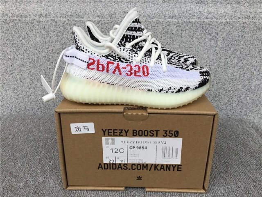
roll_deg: -0.5
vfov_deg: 45.4
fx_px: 235
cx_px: 131
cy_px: 98
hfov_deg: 58.4
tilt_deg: -19.5
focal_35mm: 31
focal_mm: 3.3
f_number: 2.4
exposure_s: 1/264
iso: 25
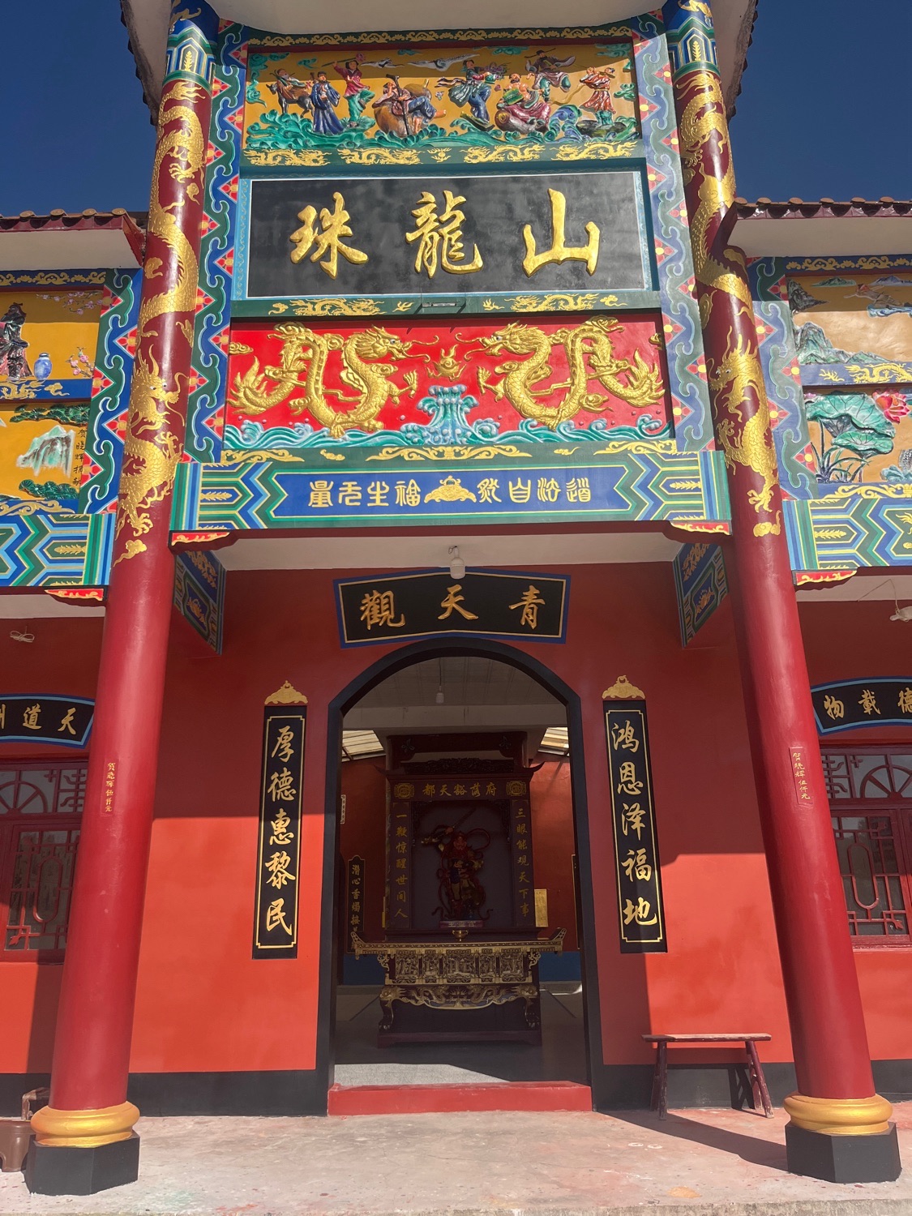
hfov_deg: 53.1
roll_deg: +1.6
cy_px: 608
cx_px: 456
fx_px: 913
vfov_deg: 67.3
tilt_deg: +17.2
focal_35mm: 26
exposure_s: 1/4651
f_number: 1.6
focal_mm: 5.1
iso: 50
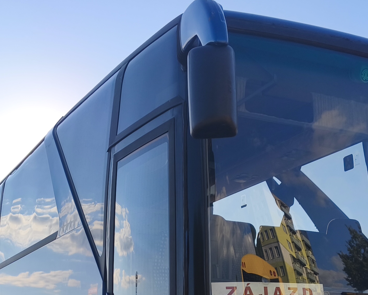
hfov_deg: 29.1
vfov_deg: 22.2
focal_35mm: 65
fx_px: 708
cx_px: 179
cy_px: 323
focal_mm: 5.35
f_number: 1.7
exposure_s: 1/2937
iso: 80
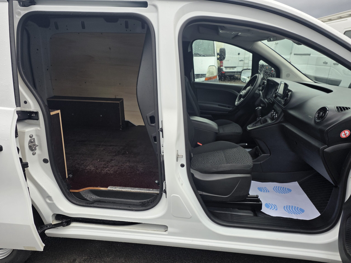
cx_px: 176
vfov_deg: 58.9
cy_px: 132
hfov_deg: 73.9
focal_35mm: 23
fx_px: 233
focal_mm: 6.25
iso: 50
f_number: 1.7
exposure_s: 1/359
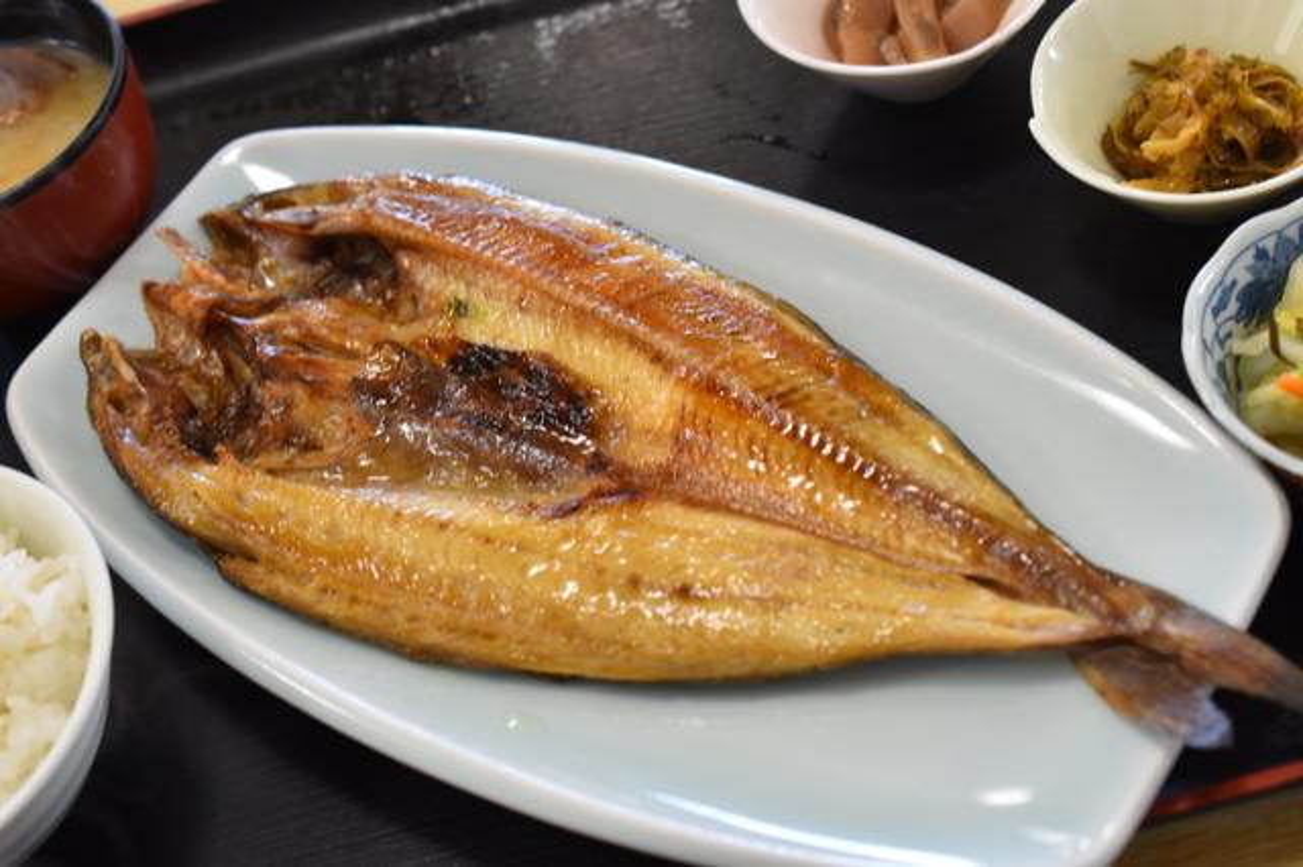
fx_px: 2170
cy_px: 434
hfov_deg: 33.4
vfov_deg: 22.6
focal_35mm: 60
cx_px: 652
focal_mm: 40
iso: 640
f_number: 4
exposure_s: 1/60
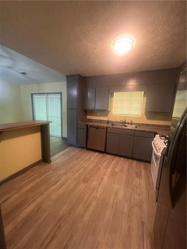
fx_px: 94
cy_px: 124
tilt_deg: -9.4
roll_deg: -1.3
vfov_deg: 106.2
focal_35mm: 13
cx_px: 94
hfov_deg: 89.9
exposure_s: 1/60
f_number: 1.8
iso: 640
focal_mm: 1.57
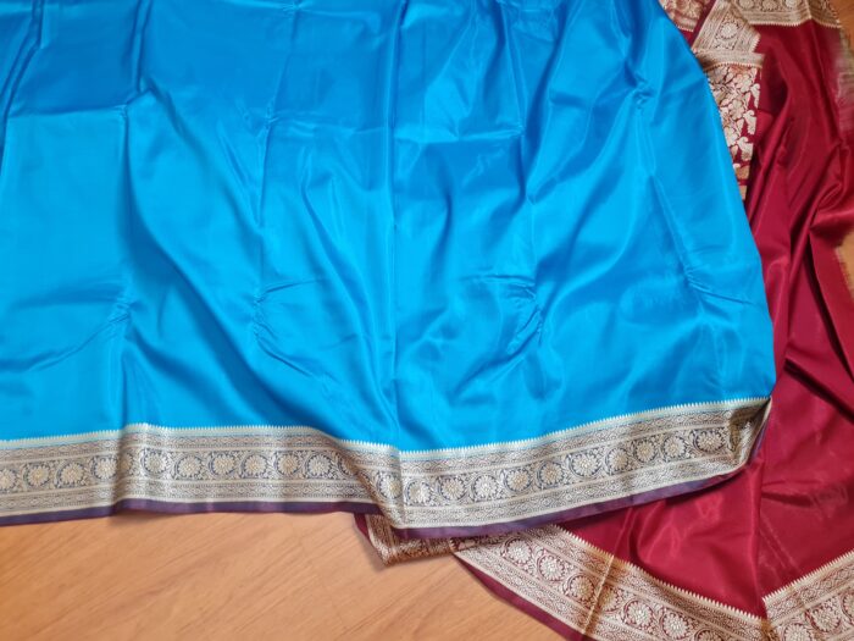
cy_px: 320
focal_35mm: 26
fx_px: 641
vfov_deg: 53.1
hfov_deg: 67.3
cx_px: 427
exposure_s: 1/40
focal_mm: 5.4
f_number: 1.8
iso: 200
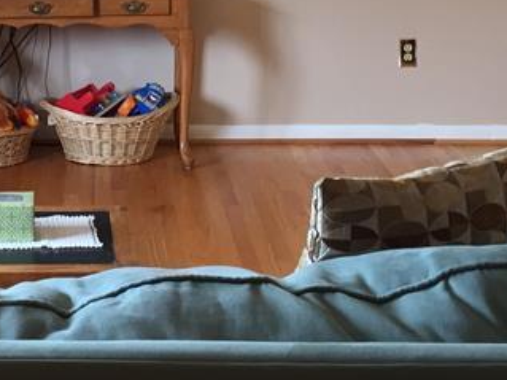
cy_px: -62
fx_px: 1362
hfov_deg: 20.6
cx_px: 40
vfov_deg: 15.4
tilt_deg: -5.5
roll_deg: -0.1
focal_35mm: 93
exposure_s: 1/30
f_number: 2.2
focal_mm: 4.15
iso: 125
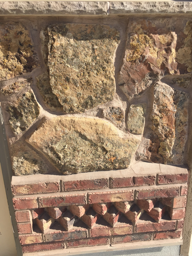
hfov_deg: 48.2
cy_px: 128
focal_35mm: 29
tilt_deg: -19.2
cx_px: 96
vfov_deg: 61.7
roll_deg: +1.1
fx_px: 214
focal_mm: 4.15
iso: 32
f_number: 2.2
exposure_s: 1/1199
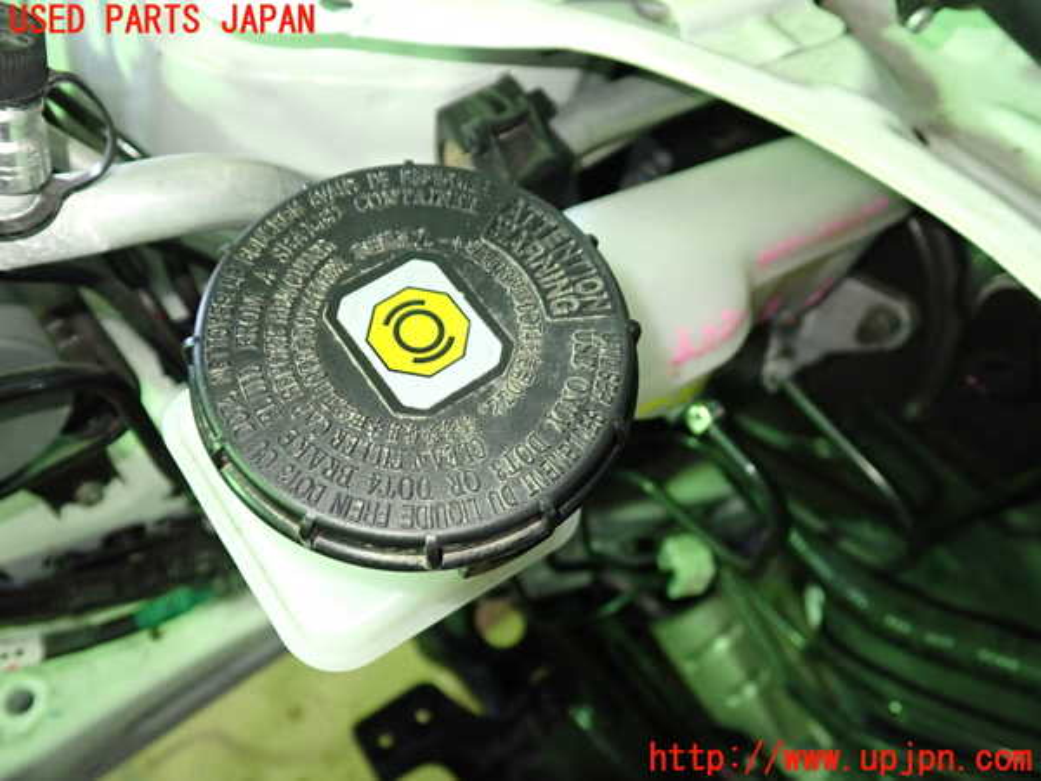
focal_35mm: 30
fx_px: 902
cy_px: 390
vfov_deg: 46.8
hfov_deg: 60.0
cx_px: 520
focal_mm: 5.4
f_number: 2.3
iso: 500
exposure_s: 1/30
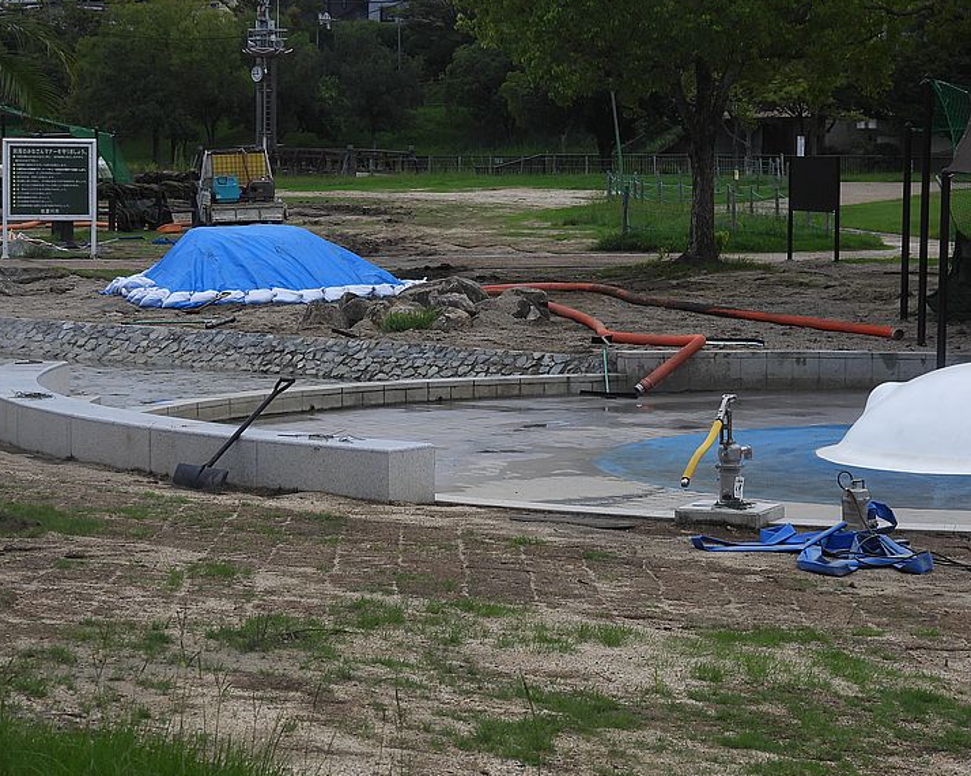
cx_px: 525
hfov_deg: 20.6
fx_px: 2672
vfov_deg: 16.5
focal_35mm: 93
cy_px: 372
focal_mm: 15.2
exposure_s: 1/1250
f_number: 4
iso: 100
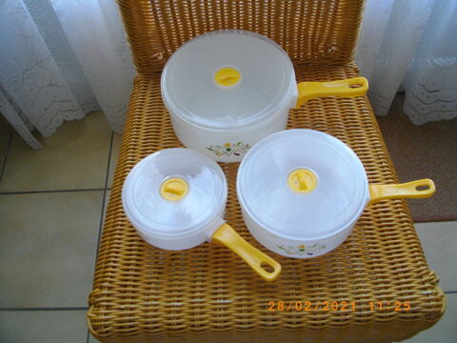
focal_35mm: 32
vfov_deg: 44.2
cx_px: 228
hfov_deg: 56.8
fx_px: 422
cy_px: 172
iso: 261
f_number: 2.9
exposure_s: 1/50
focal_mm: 5.7
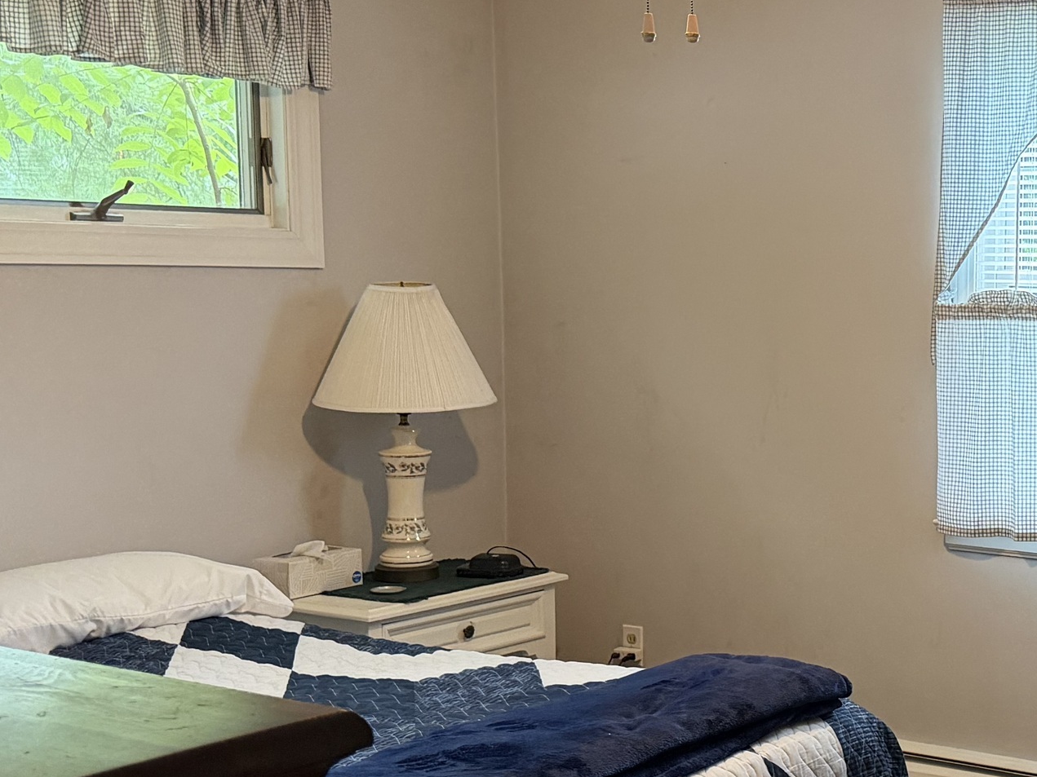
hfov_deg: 30.8
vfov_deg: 25.2
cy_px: 475
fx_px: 1737
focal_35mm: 58
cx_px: 1044
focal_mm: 6.76
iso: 500
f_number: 1.78
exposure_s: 1/60
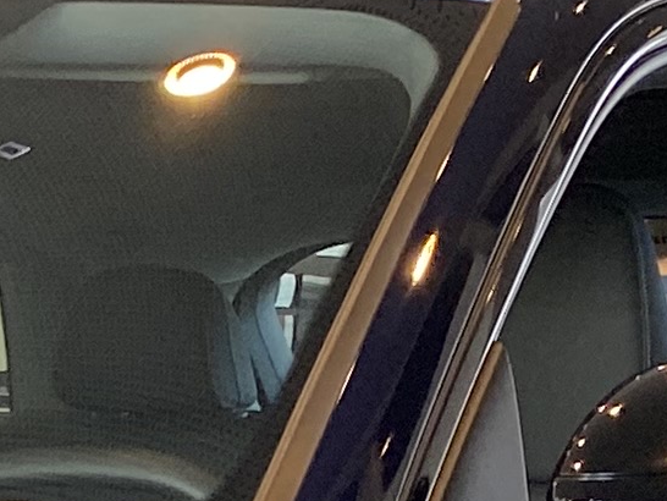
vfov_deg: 6.8
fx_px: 3701
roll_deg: -1.4
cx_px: -861
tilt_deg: -17.4
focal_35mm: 192
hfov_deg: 9.3
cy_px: 1602
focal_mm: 4.25
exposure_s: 1/106
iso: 80
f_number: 1.8
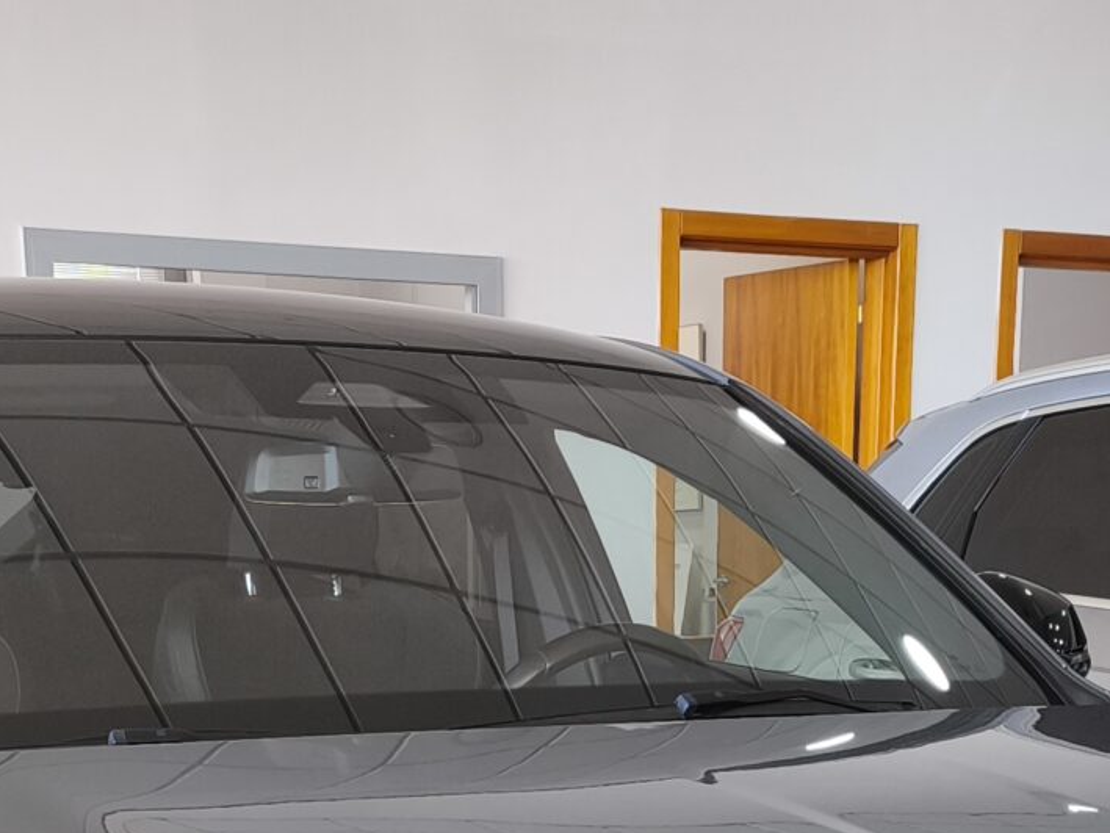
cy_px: 1353
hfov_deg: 23.5
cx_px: 596
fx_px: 2662
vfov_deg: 15.9
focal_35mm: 83
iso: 125
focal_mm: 5.35
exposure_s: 1/100
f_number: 1.7
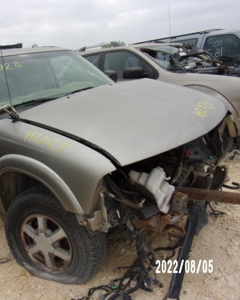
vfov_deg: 55.7
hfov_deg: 44.6
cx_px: 68
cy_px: 147
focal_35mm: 32
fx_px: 284
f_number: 3.3
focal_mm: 4.3
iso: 80
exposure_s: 1/640
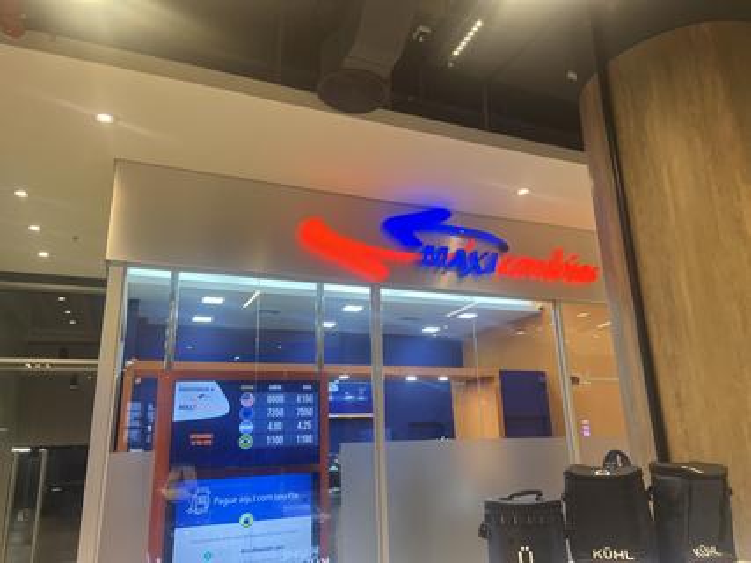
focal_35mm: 26
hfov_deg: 67.3
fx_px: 564
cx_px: 376
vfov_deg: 53.0
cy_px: 282
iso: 125
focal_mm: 5.7
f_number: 1.5
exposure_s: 1/100
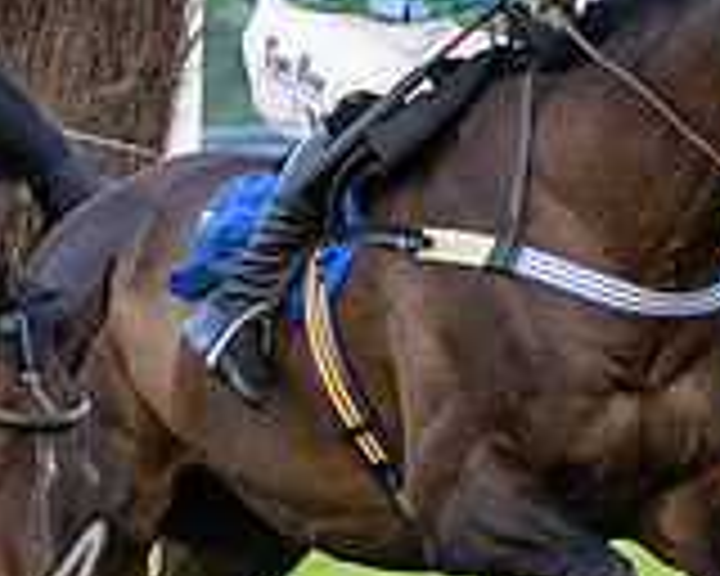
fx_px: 11550
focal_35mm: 542
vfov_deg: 2.9
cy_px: 284
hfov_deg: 3.6
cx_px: 594
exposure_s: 1/2000
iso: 1250
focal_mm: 70
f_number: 4
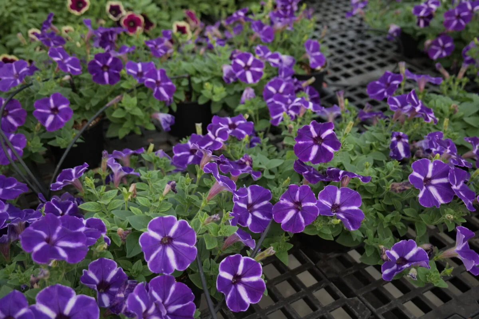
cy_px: 160
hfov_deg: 47.4
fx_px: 545
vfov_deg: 32.6
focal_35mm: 41
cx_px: 240
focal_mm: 41
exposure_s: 1/160
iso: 400
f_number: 4.8
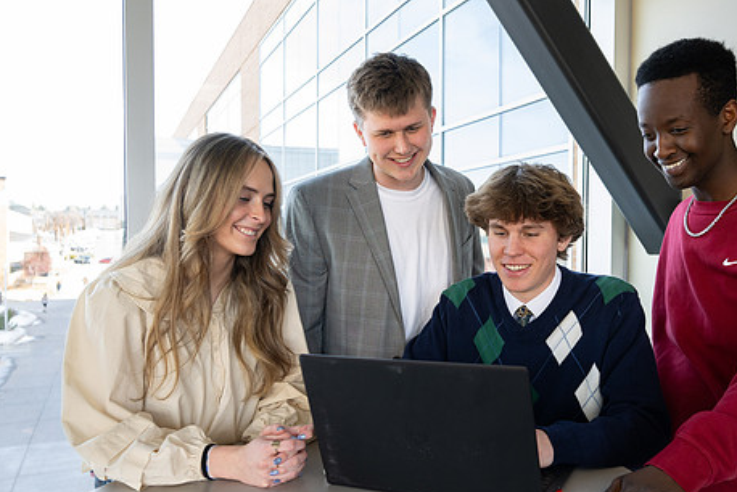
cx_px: 456
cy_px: 271
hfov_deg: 58.0
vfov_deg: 41.1
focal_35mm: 32
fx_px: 656
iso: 400
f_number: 4
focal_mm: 23
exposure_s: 1/250
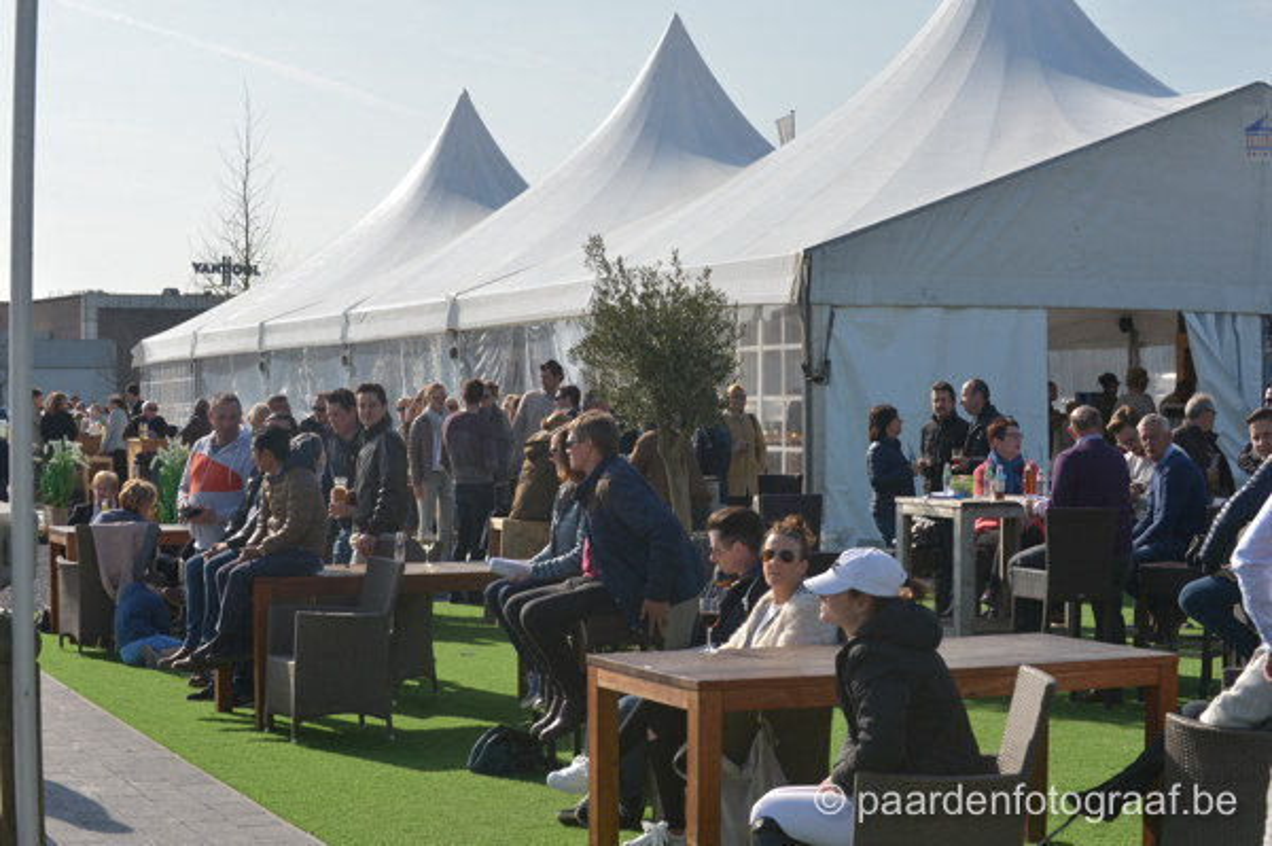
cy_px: 423
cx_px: 636
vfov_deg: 19.4
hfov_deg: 28.9
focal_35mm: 70
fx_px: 2471
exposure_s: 1/500
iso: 250
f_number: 10
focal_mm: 70
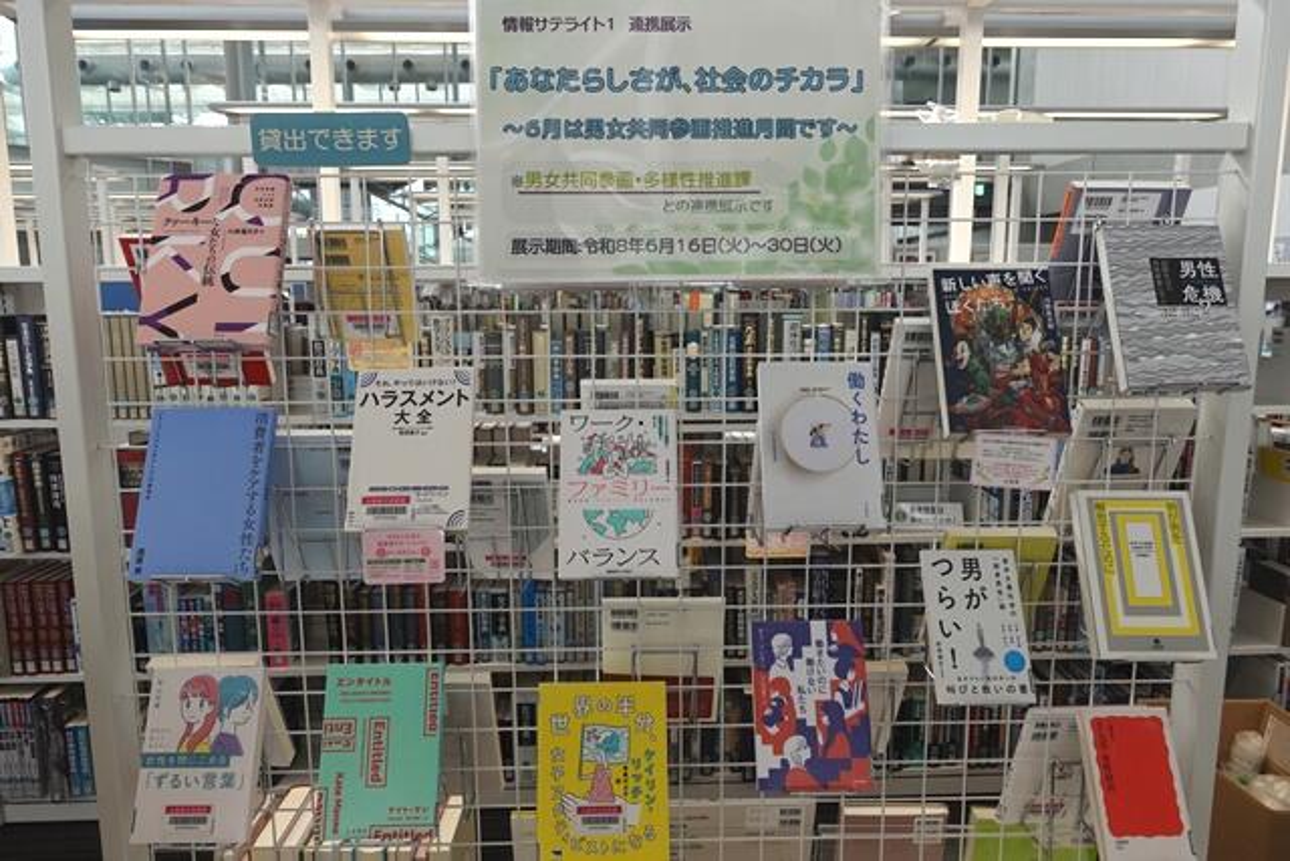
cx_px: 645
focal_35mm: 24
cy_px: 430
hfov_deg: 73.7
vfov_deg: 53.2
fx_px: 860
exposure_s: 1/80
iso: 125
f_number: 3.5
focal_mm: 8.8
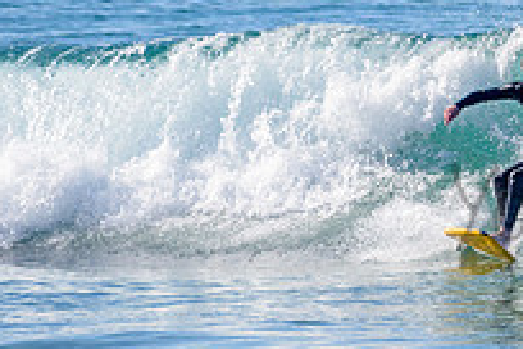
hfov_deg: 1.2
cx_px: 547
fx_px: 25364
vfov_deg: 0.8
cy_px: 153
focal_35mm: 1746
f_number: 5.6
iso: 160
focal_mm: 500
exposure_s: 1/2000
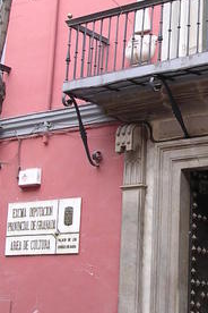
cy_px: 135
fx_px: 745
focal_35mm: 86
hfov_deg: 15.6
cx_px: 209
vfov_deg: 23.6
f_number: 2.8
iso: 100
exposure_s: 1/63.2
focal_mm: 5.8
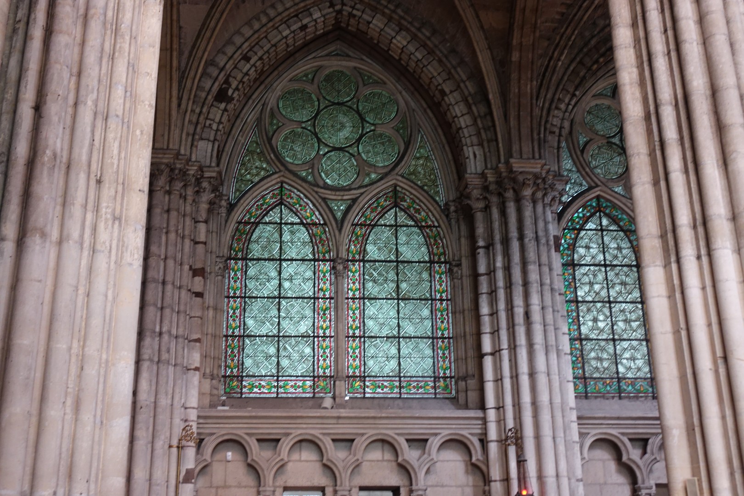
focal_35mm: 42
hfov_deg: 46.4
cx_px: 372
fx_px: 868
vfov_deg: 31.9
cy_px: 248
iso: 800
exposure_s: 1/20
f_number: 2.8
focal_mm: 15.45
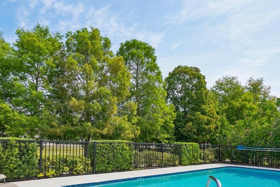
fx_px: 210
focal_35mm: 27
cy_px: 144
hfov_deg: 67.4
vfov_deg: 45.9
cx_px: 146
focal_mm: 10
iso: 100
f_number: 8
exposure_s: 1/200
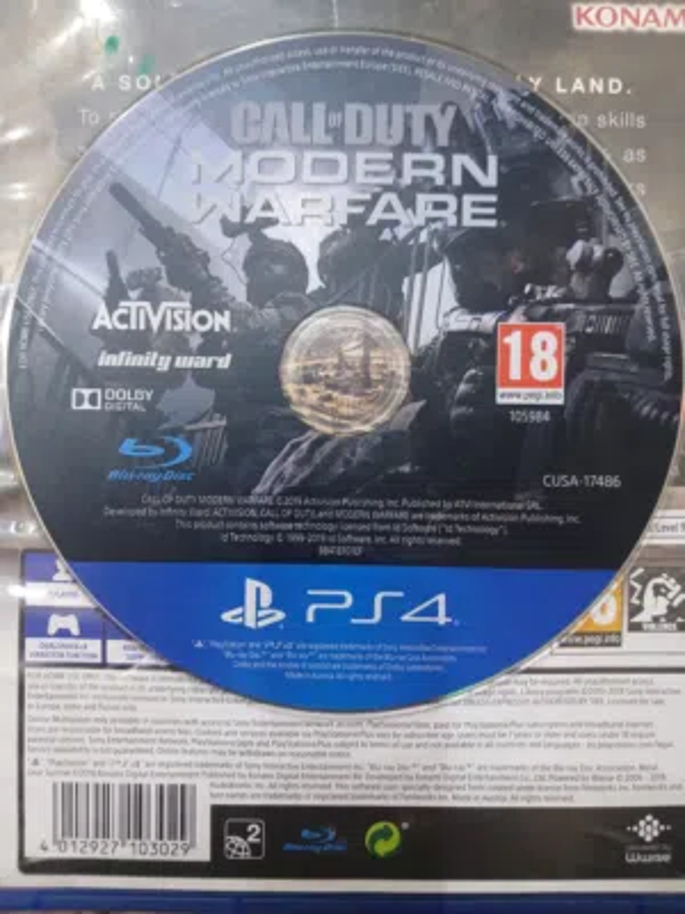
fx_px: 712
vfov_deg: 65.3
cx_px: 342
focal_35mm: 27
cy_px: 457
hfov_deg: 51.4
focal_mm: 4
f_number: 1.8
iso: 250
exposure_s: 1/33.3
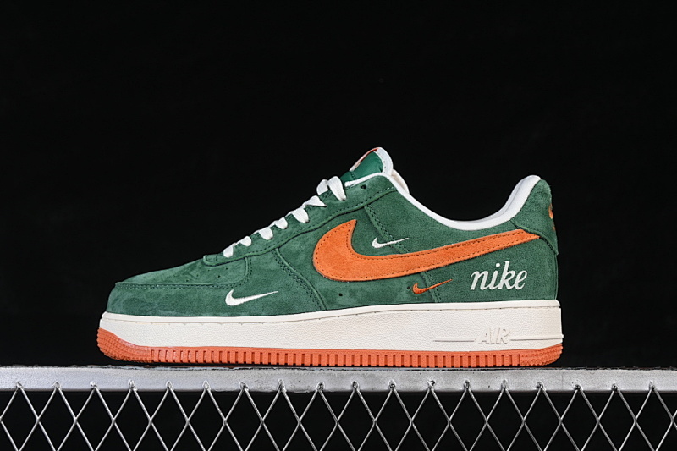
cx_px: 338
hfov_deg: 27.0
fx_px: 1410
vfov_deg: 18.2
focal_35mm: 75
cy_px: 226
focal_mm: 50
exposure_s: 1/80
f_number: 8
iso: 160
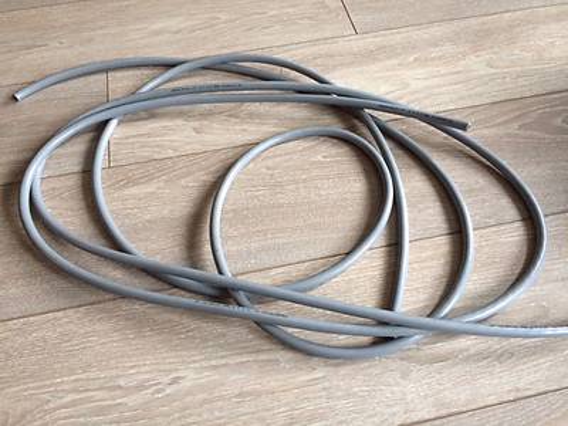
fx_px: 476
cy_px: 213
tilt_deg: -57.6
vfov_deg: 48.2
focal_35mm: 29
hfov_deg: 61.7
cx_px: 284
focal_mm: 4.15
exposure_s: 1/20
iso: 320
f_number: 2.2
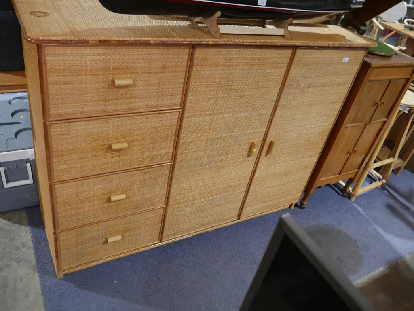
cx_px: 207
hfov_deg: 63.4
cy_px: 156
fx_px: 335
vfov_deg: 49.8
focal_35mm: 28
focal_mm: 14
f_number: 3.5
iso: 500
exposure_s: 1/60
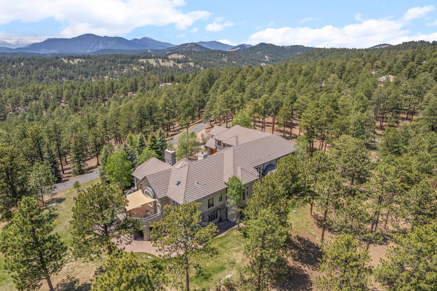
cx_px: 218
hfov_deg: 78.6
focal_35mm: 22
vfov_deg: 57.2
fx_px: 267
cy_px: 146
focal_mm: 8.38
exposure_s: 1/1600
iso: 100
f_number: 2.8
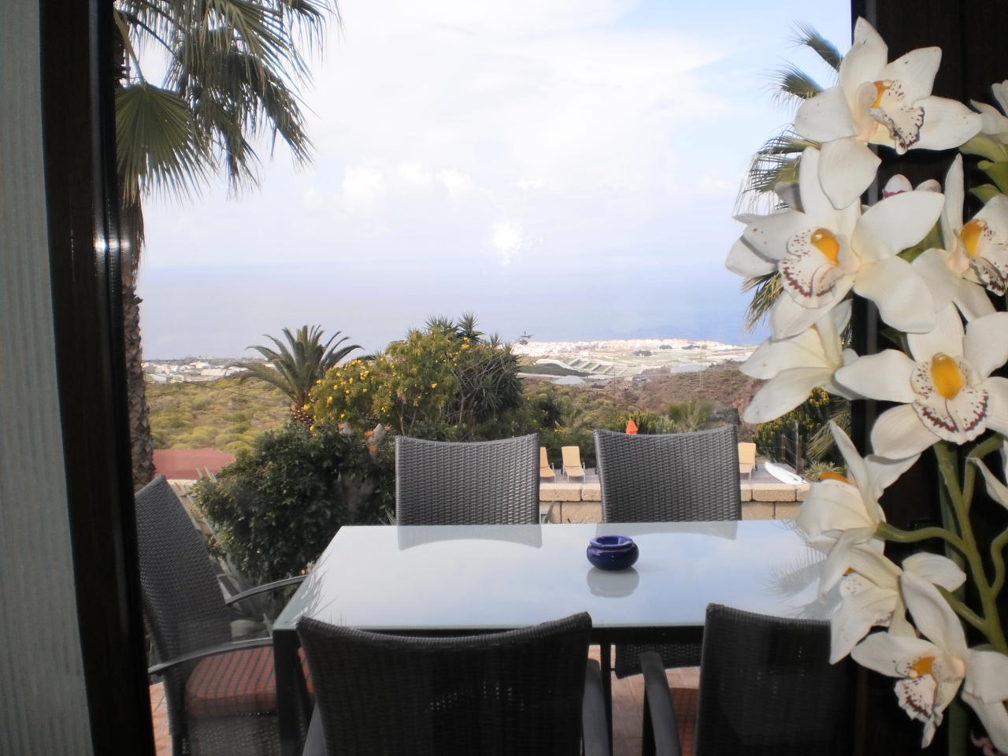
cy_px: 378
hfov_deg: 51.4
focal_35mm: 36
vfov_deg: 39.7
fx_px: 1048
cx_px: 504
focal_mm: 6.3
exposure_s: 1/800
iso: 100
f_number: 3.1
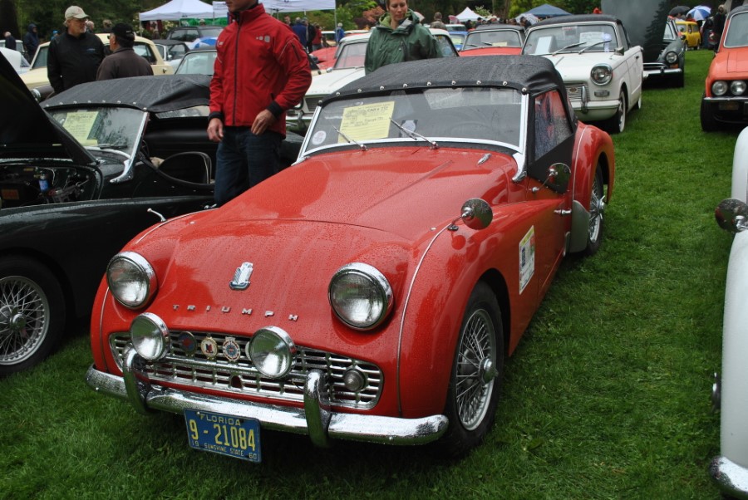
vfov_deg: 37.0
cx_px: 374
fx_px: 749
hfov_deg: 53.1
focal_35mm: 36
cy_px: 250
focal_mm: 24
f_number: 6.3
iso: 100
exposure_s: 1/160
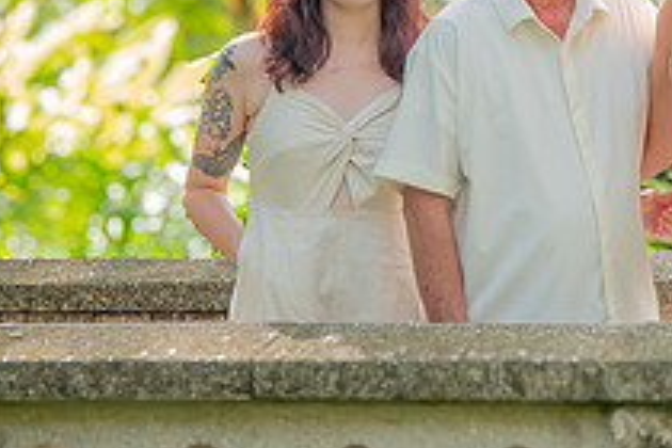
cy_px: -36
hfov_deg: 9.5
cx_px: 679
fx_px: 4013
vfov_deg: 6.4
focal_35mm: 215
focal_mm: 70
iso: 800
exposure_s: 1/400
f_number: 4
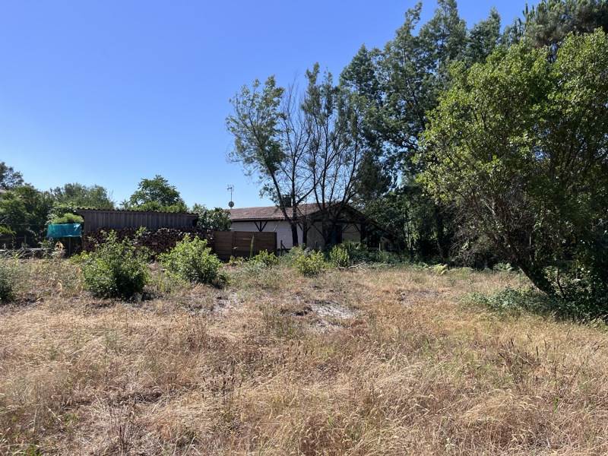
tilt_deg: +3.0
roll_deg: -0.2
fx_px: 457
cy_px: 228
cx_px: 304
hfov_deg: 67.3
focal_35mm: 26
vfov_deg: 53.1
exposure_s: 1/3049
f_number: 1.6
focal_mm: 5.1
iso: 50
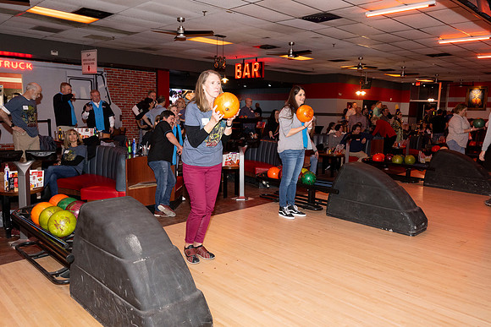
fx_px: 375
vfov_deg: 47.2
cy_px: 164
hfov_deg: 66.4
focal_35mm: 28
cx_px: 246
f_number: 5.6
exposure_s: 1/100
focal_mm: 27.5
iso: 2000
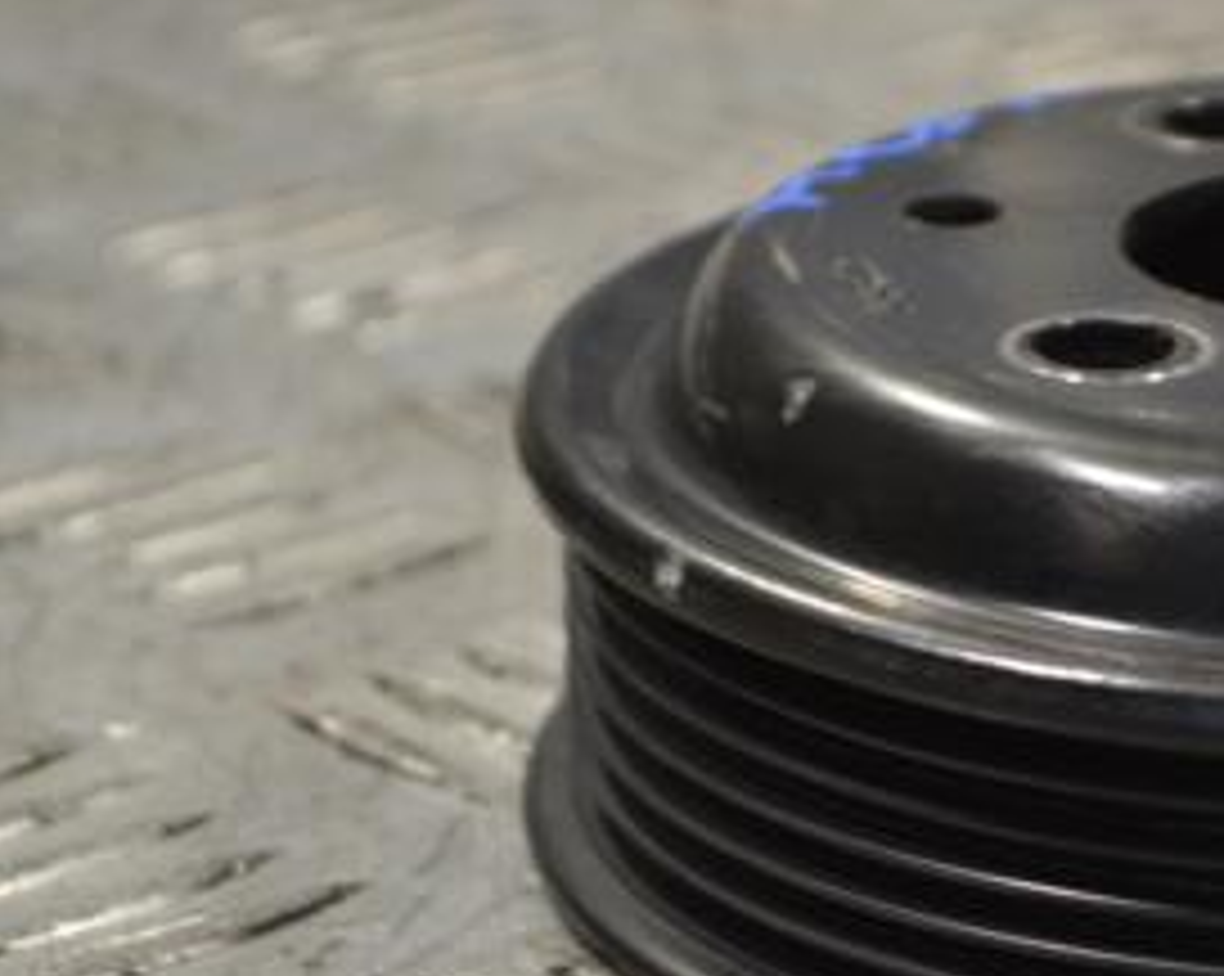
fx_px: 6189
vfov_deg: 9.0
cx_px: 1300
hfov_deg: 11.2
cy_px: 679
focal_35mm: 171
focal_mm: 55
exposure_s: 1/30
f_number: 5.6
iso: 280
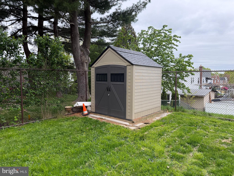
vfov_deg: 56.8
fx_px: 162
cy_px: 88
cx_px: 117
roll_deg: +0.2
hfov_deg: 71.6
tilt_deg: -3.0
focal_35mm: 24
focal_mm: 6.76
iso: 100
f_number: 1.78
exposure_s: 1/567
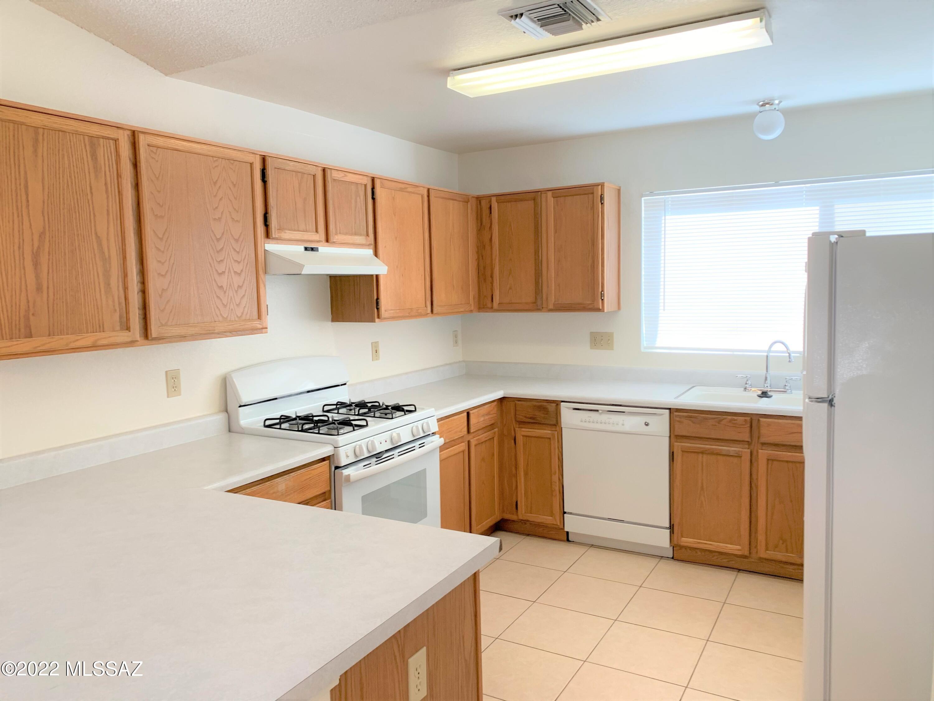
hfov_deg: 67.3
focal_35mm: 26
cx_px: 467
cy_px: 350
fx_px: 702
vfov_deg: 53.1
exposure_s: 1/120
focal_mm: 4.25
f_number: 1.8
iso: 50
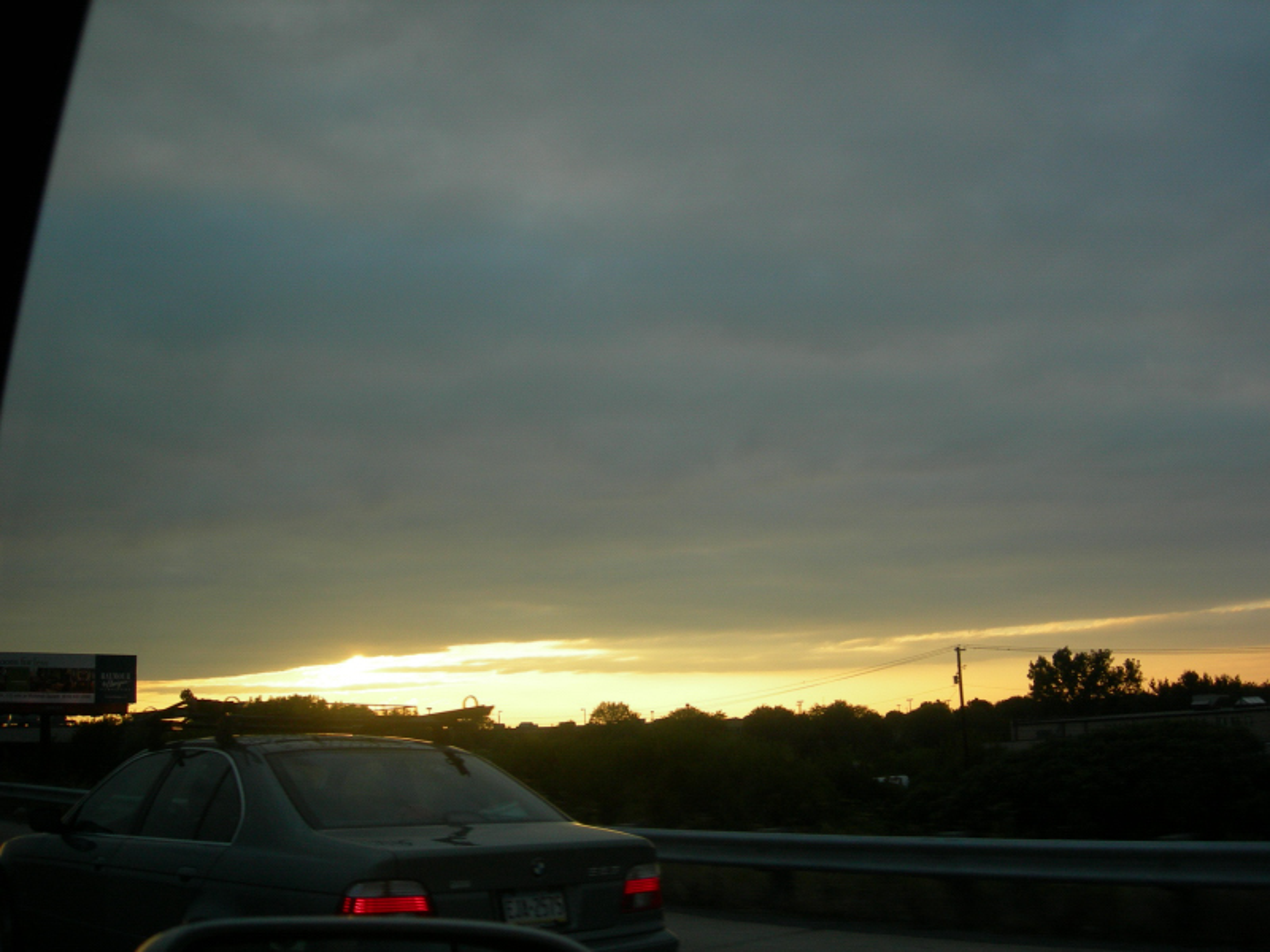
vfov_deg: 37.7
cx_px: 635
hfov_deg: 49.0
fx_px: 1394
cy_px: 476
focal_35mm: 38
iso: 100
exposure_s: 1/262
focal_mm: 7.8
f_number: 2.8
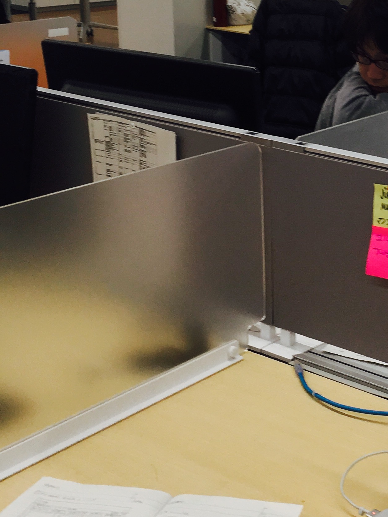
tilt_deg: -15.1
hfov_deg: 19.5
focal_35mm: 71
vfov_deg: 27.1
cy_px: 146
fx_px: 1061
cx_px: 468
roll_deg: -1.7
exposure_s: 1/60
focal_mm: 4.15
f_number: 2.2
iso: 32
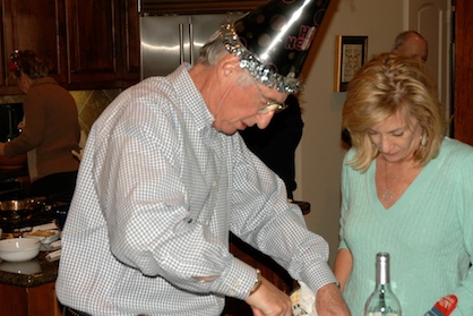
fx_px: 1025
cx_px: 291
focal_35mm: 78
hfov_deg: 25.9
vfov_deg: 17.5
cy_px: 157
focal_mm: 34
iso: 200
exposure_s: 1/60
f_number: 4.2
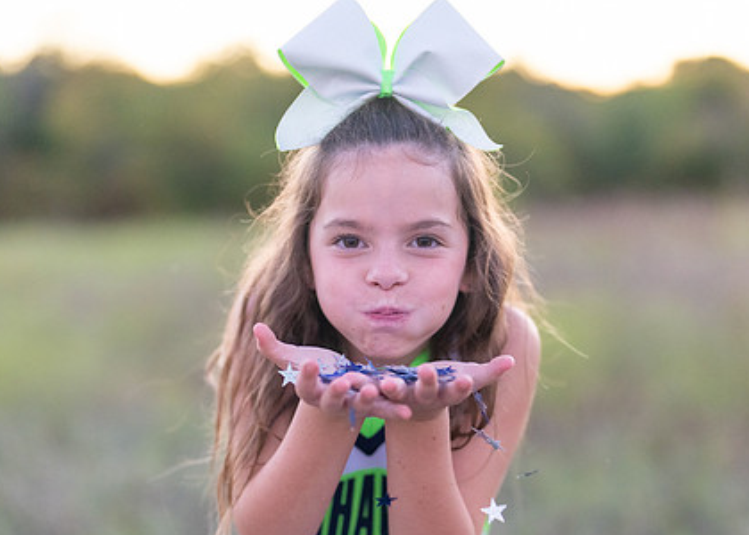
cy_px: 372
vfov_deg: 17.6
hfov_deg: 24.5
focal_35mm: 81
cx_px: 401
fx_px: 1723
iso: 1250
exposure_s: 1/800
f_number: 1.2
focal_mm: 50
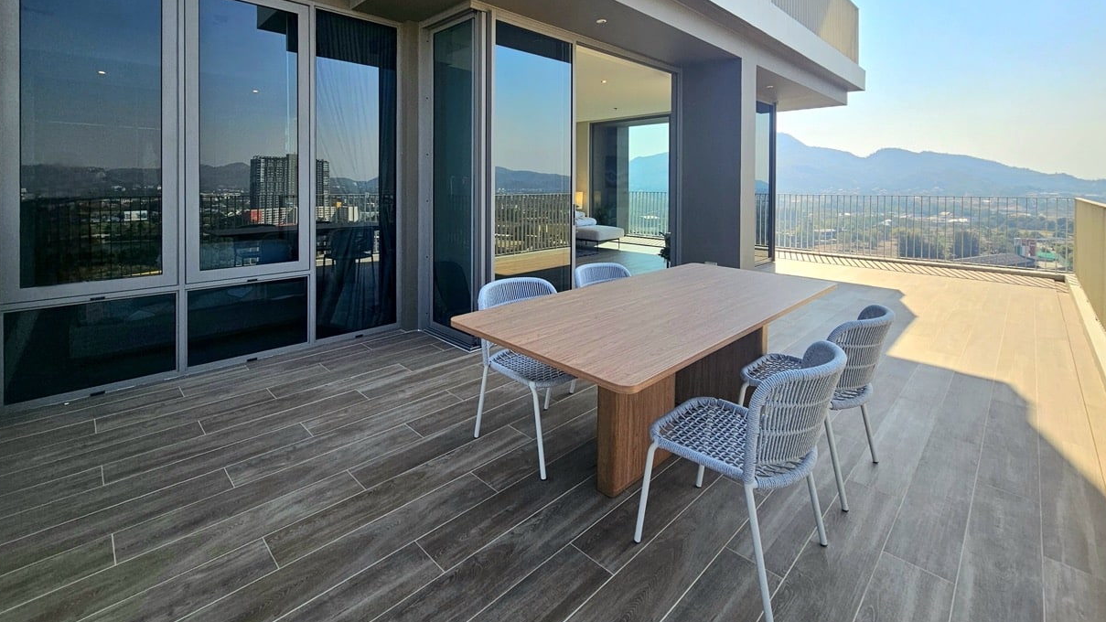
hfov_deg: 102.9
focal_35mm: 15
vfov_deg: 67.8
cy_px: 188
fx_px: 440
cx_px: 528
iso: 50
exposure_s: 1/1429
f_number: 2.2
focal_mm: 2.2
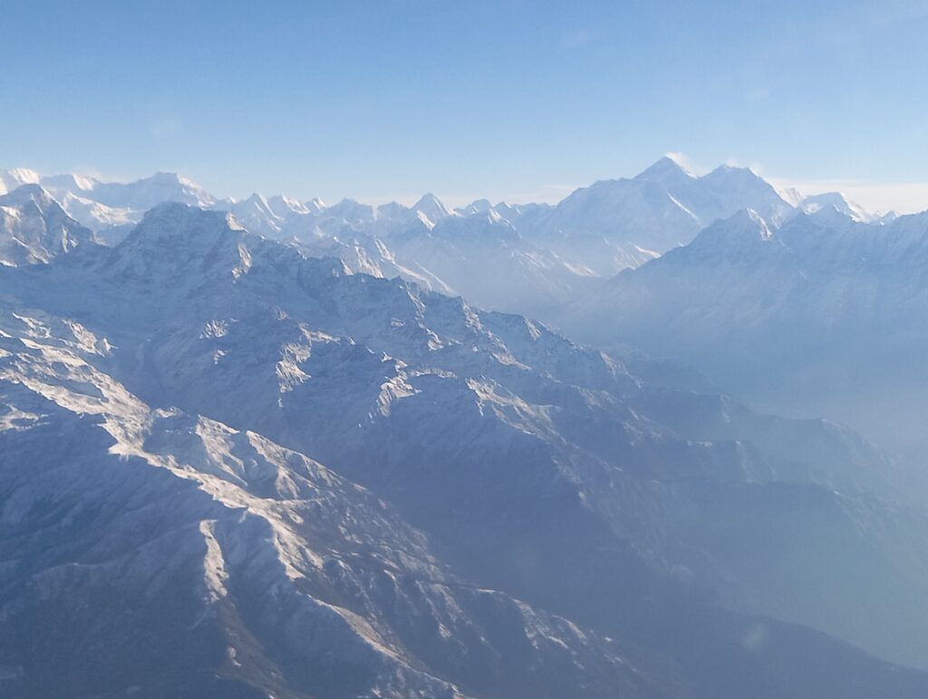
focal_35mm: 56
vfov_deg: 26.2
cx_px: 464
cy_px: 350
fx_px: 1503
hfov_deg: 34.3
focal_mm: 4.22
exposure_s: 1/440
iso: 109
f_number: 1.8
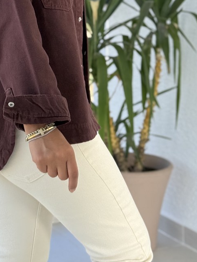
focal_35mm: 99
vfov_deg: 19.2
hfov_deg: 14.9
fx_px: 751
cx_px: 38
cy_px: -6
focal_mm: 6.76
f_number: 1.78
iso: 80
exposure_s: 1/570
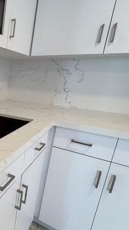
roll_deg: -1.9
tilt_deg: -15.4
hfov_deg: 32.2
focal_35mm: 28
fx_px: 170
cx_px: -36
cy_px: 122
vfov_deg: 67.9
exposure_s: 1/120
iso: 160
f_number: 2.2
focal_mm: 2.22
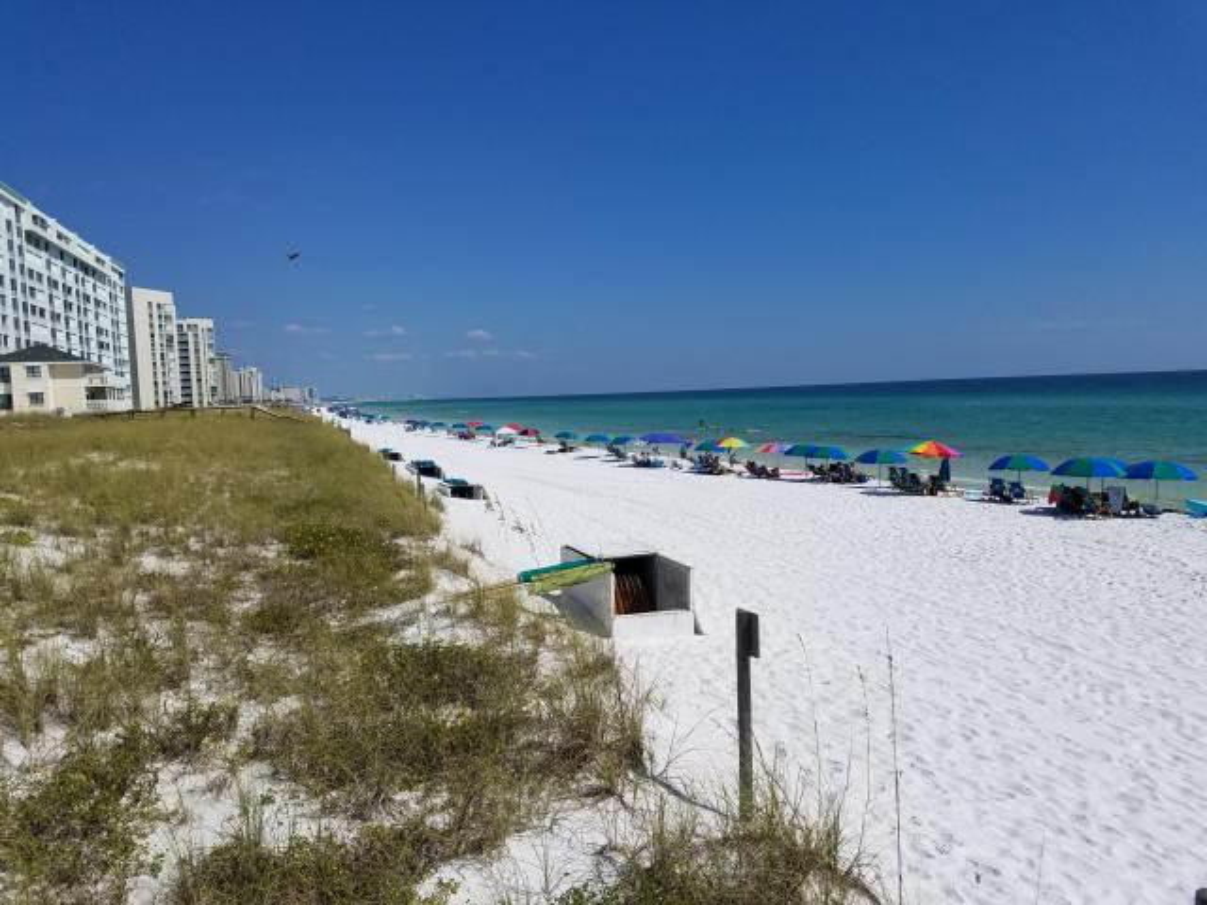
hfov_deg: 67.3
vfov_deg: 53.1
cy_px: 452
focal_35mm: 26
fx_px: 907
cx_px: 604
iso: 50
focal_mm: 4.2
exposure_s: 1/7520
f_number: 1.7
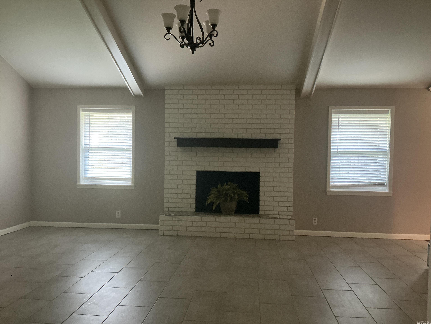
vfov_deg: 49.7
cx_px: 216
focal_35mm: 28
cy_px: 162
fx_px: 349
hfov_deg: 63.4
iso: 320
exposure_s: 1/40
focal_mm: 3
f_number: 1.8
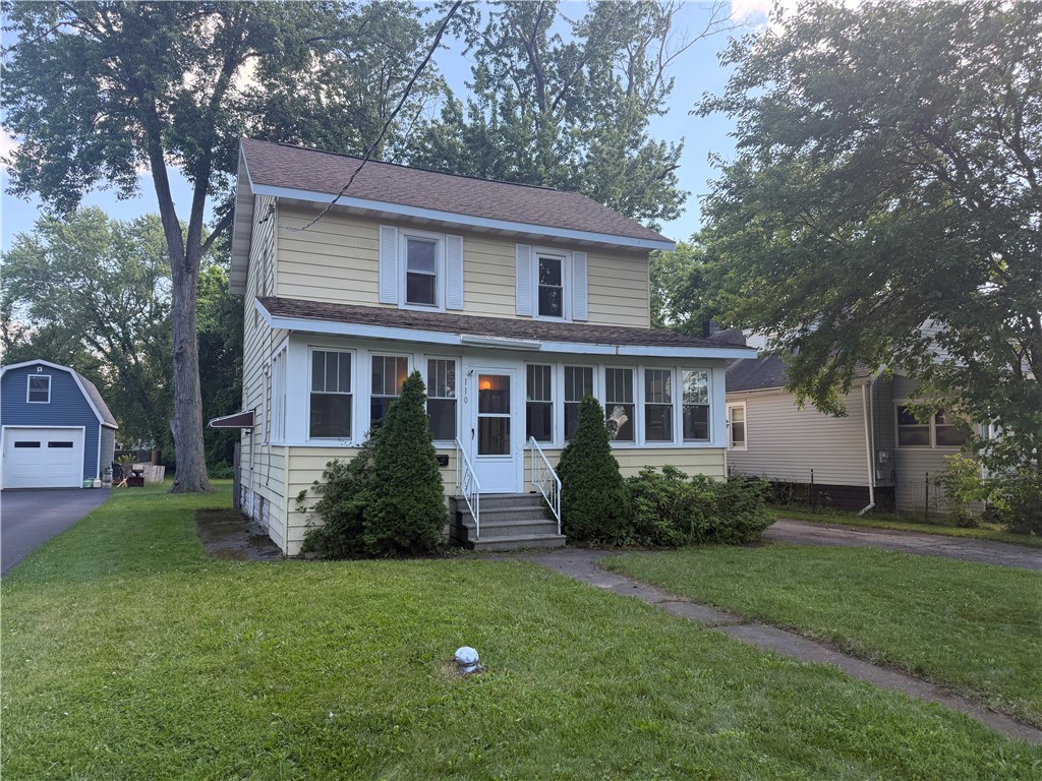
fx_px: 722
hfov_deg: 71.6
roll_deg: -0.1
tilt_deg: +4.9
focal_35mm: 24
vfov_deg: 56.8
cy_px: 390
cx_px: 521
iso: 100
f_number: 1.78
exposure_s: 1/555
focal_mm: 6.76
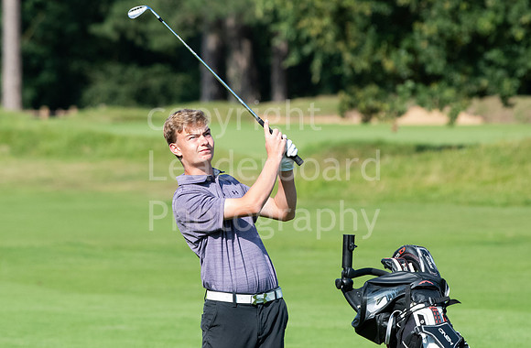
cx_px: 218
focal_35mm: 496
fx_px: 7278
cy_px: 161
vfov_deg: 2.7
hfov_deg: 4.2
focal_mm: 270
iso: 2000
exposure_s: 1/2500
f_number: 6.3
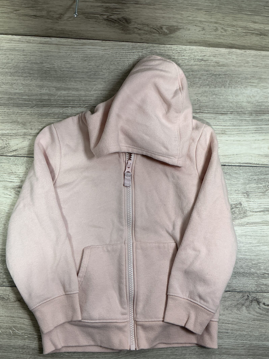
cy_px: 198
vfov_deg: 52.5
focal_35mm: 35
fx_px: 363
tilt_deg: -83.5
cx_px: 135
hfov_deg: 40.7
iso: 50
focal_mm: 3
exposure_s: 1/60
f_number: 1.8
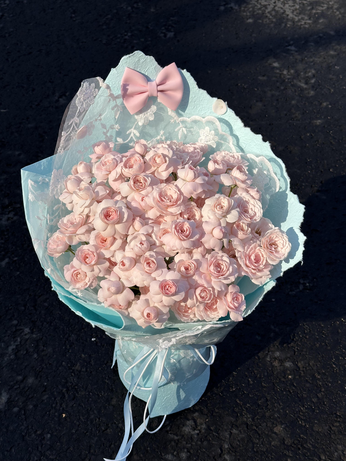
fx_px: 640
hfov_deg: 30.3
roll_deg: +0.5
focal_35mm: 48
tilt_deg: -42.6
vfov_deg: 39.7
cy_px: 230
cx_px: 173
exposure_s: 1/5000
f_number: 1.78
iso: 64
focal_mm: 6.86
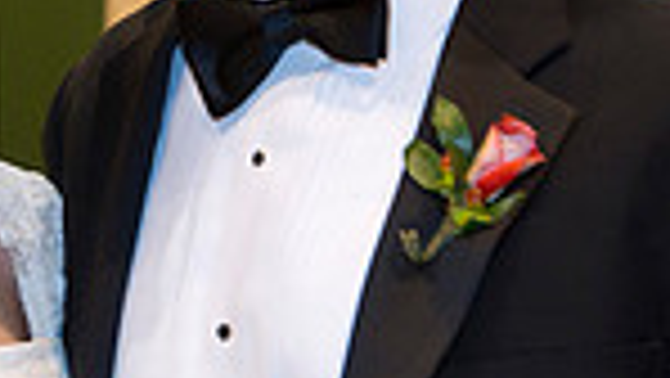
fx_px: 3466
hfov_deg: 11.0
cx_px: 180
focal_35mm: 195
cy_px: 198
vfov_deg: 6.2
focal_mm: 48
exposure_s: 1/60
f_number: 5
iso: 1600
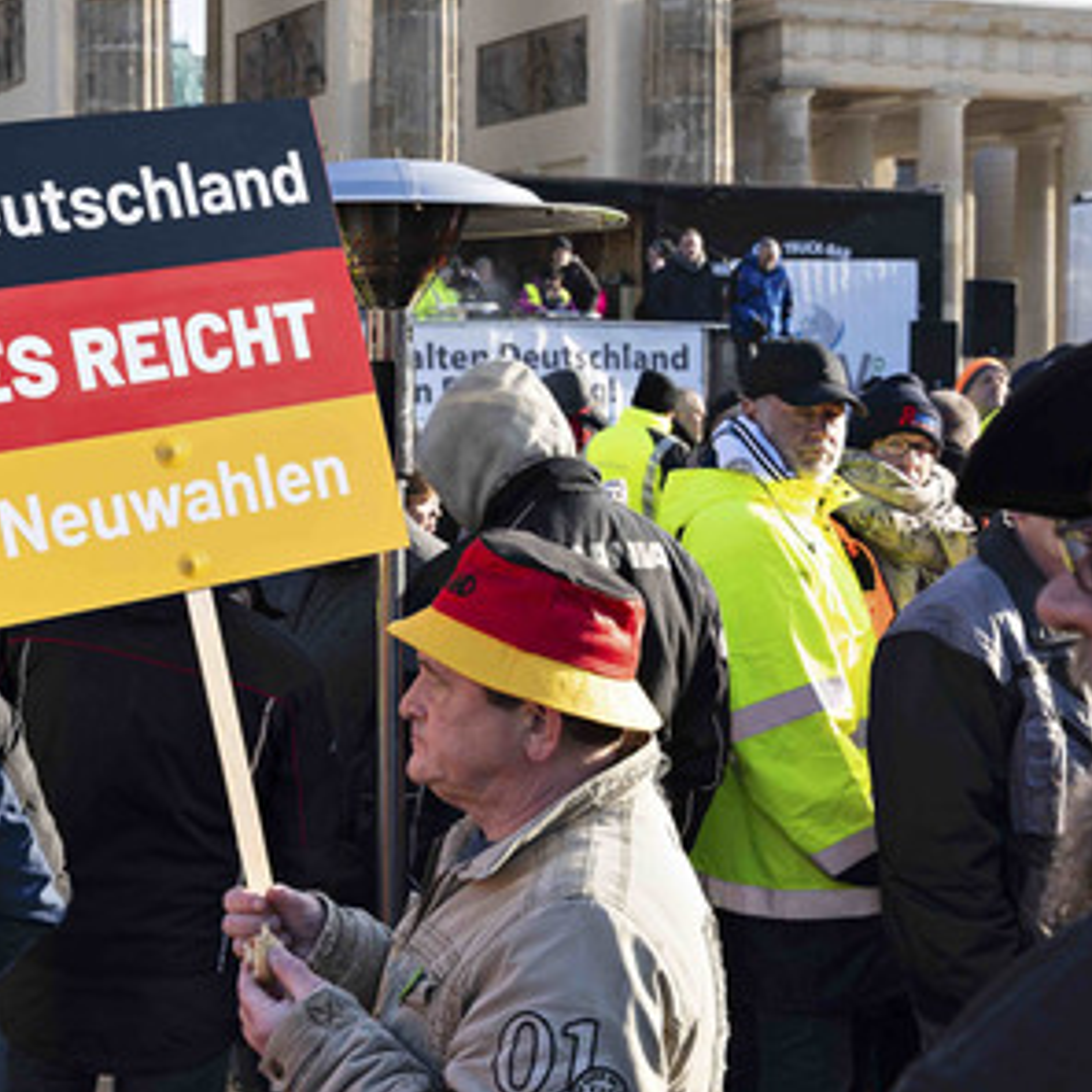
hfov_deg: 29.6
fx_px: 2034
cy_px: 542
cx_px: 286
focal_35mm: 57
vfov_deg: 30.0
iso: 125
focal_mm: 29.8
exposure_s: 1/250
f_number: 5
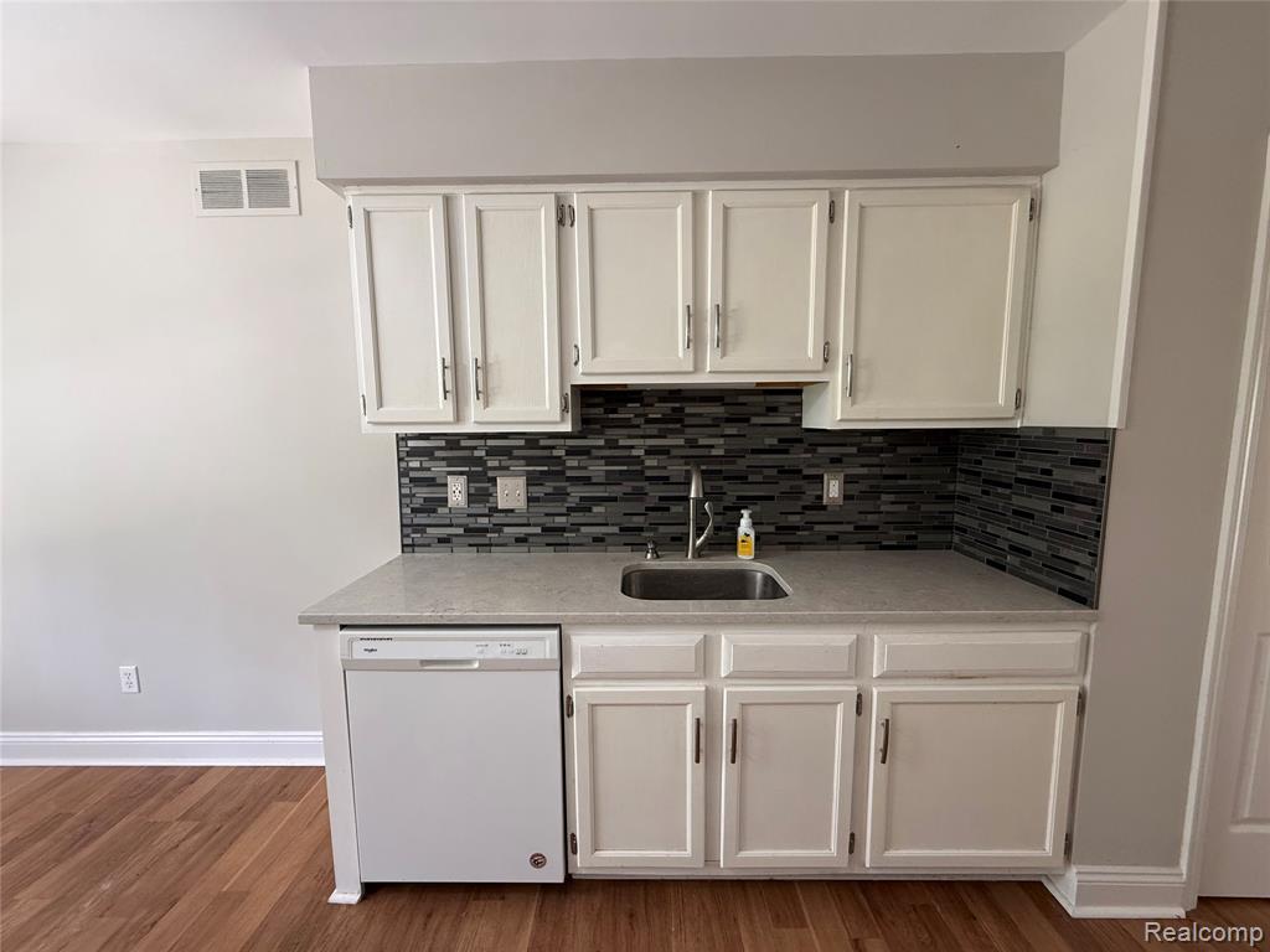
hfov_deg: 102.1
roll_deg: +0.6
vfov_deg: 85.7
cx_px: 635
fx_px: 514
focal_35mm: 14
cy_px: 476
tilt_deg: -5.4
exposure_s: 1/60
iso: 200
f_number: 2.2
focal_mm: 2.22
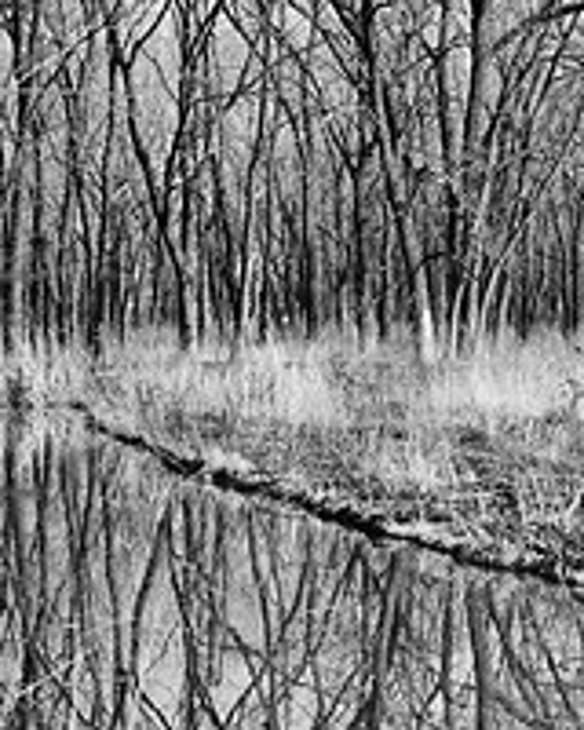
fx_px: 3284
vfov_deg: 12.7
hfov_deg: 10.1
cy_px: 372
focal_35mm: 152
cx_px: 442
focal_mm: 48
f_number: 4.5
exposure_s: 1/500
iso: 100
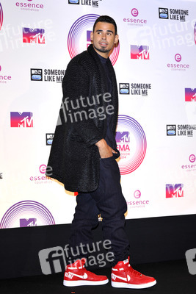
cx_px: 98
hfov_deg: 17.1
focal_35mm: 80
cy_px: 147
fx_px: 653
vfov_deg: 25.4
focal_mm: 80
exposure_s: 1/250
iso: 800
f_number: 7.1
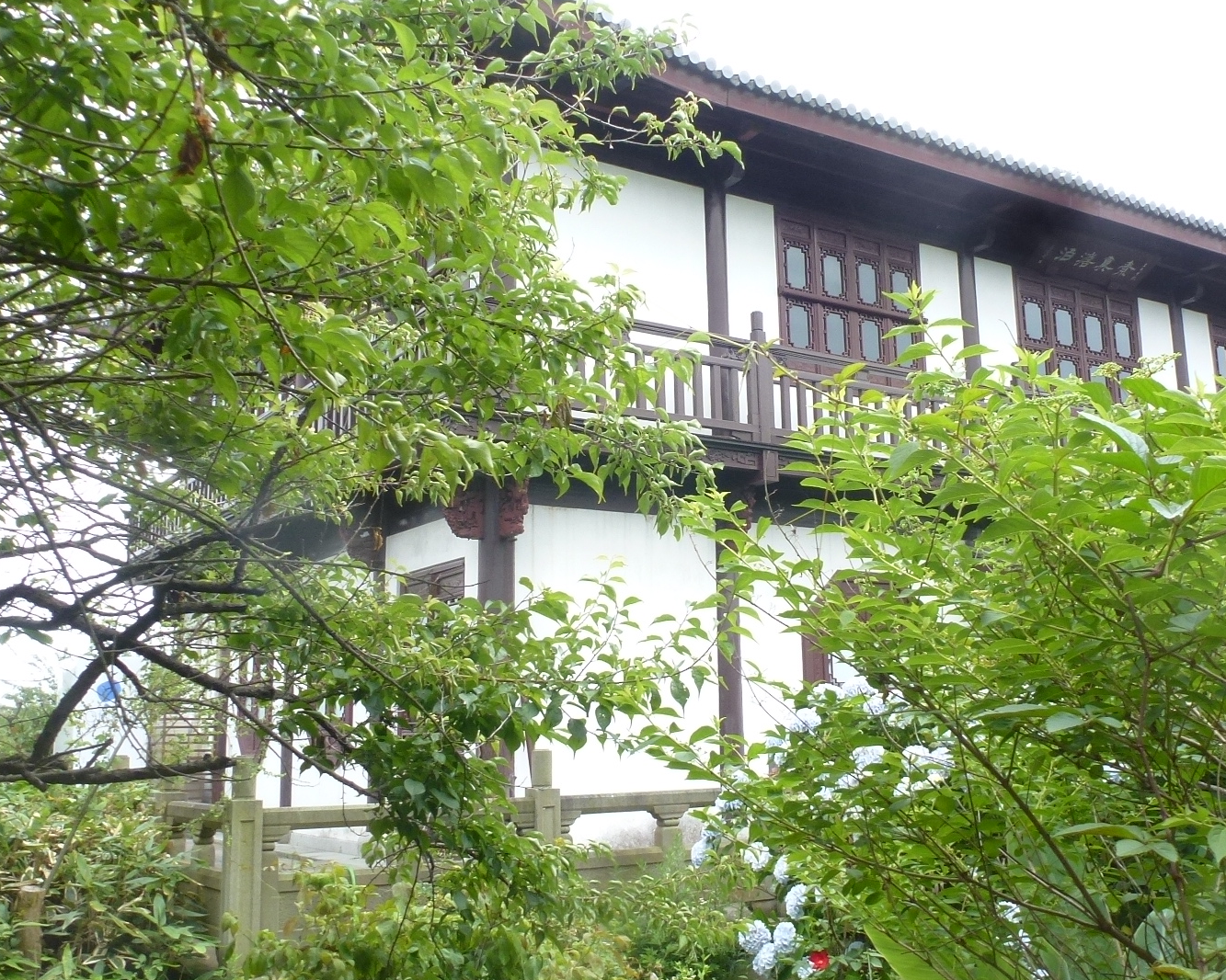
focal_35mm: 36
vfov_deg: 41.1
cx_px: 672
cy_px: 459
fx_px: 1306
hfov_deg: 50.2
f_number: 4
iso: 100
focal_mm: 4.3
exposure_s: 1/125
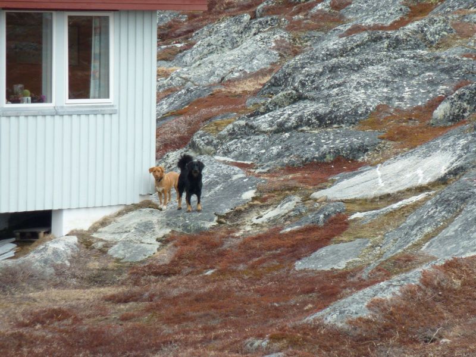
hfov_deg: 6.6
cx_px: 238
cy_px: 178
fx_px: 4125
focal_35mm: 300
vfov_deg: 5.0
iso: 125
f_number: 4.9
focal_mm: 49.2
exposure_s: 1/125
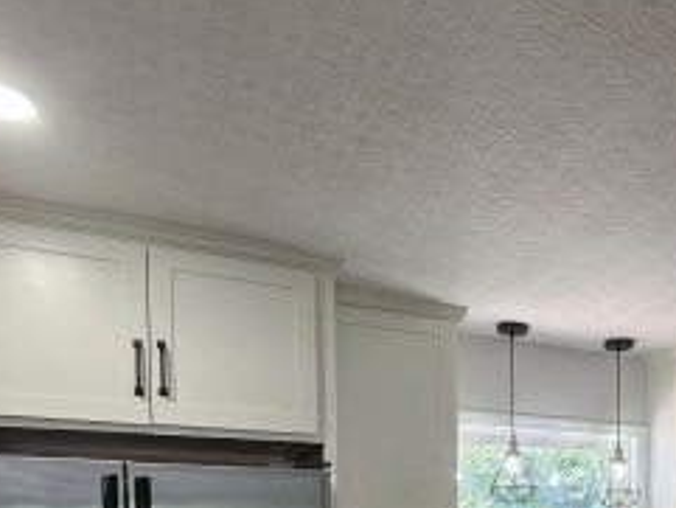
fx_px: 703
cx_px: 532
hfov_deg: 48.7
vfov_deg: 33.7
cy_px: 578
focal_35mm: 36
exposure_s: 1/60
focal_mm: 1.74
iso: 100
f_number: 2.2
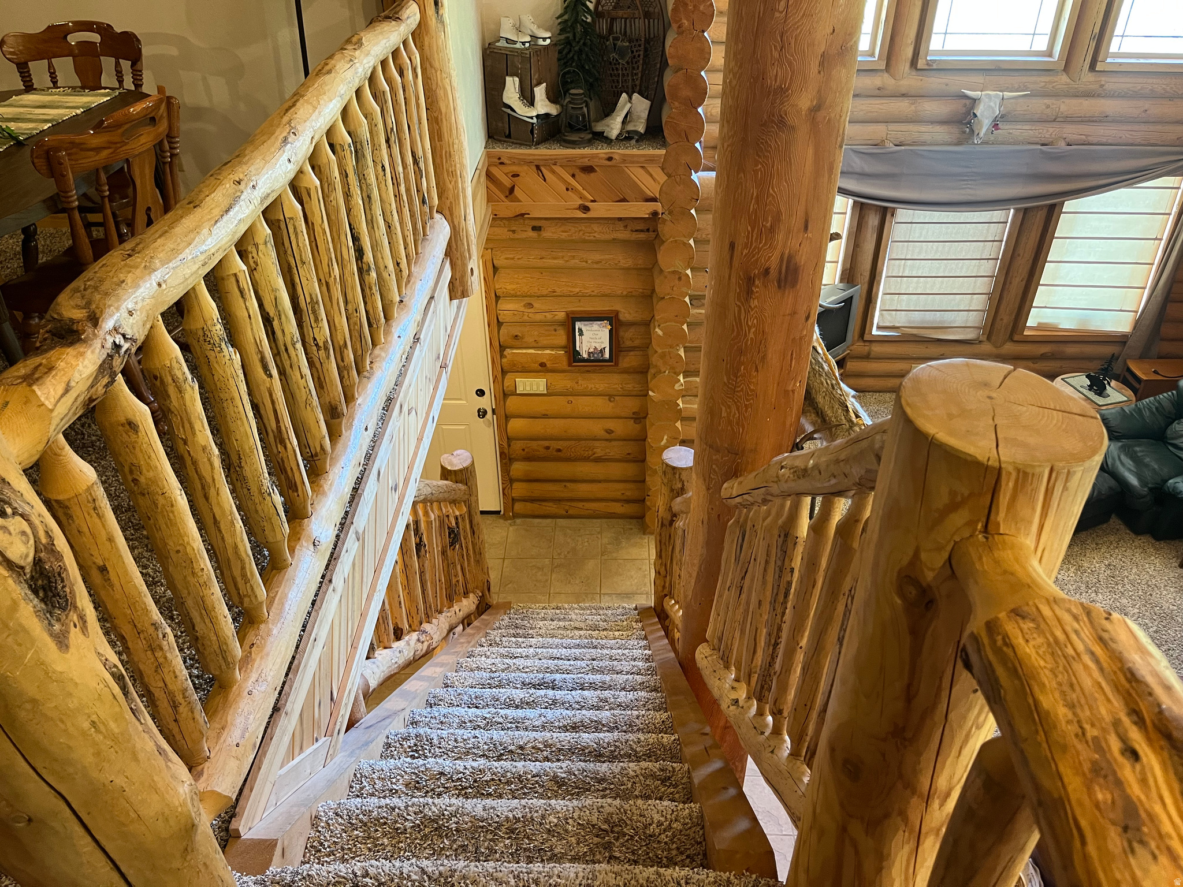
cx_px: 592
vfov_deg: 53.1
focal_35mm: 26
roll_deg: -0.2
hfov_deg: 67.3
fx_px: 889
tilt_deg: -36.9
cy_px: 444
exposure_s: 1/60
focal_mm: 5.1
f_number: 1.6
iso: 250
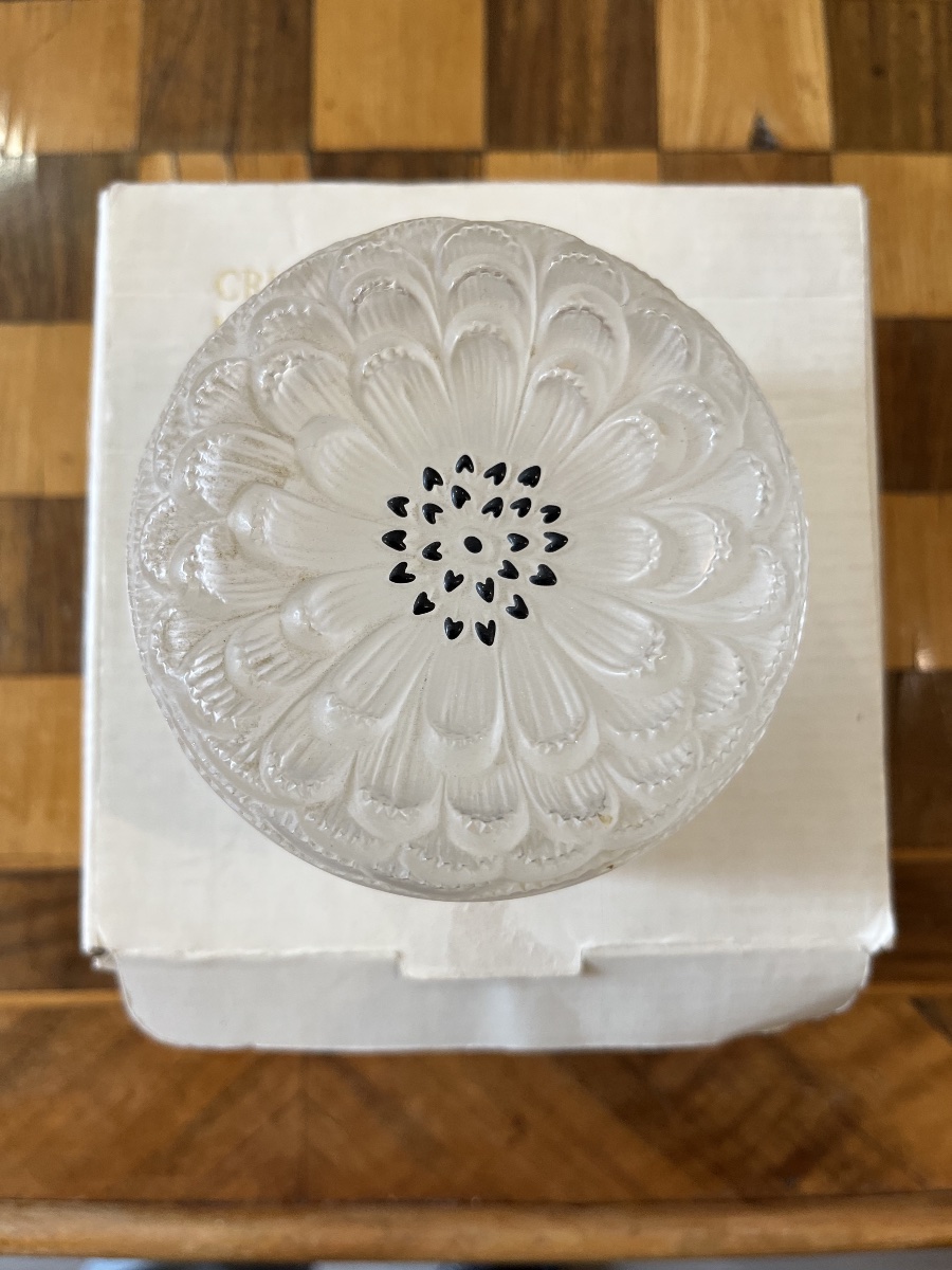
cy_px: 635
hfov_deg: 53.1
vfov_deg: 67.3
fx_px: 953
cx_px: 476
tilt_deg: -85.7
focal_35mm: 26
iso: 100
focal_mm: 5.1
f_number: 1.6
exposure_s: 1/121
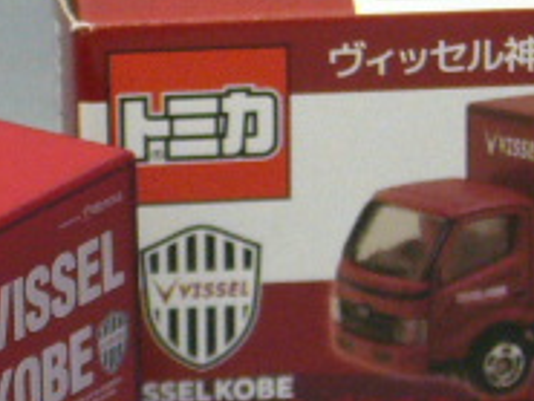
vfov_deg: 5.2
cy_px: 300
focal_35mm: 284
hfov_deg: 7.0
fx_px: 4384
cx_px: 170
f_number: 3.6
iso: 125
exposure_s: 1/13
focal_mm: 9.9
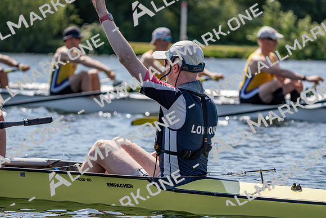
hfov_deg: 10.3
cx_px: 163
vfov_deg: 6.9
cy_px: 109
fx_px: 1811
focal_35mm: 200
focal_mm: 200
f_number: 5.6
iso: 250
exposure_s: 1/2000
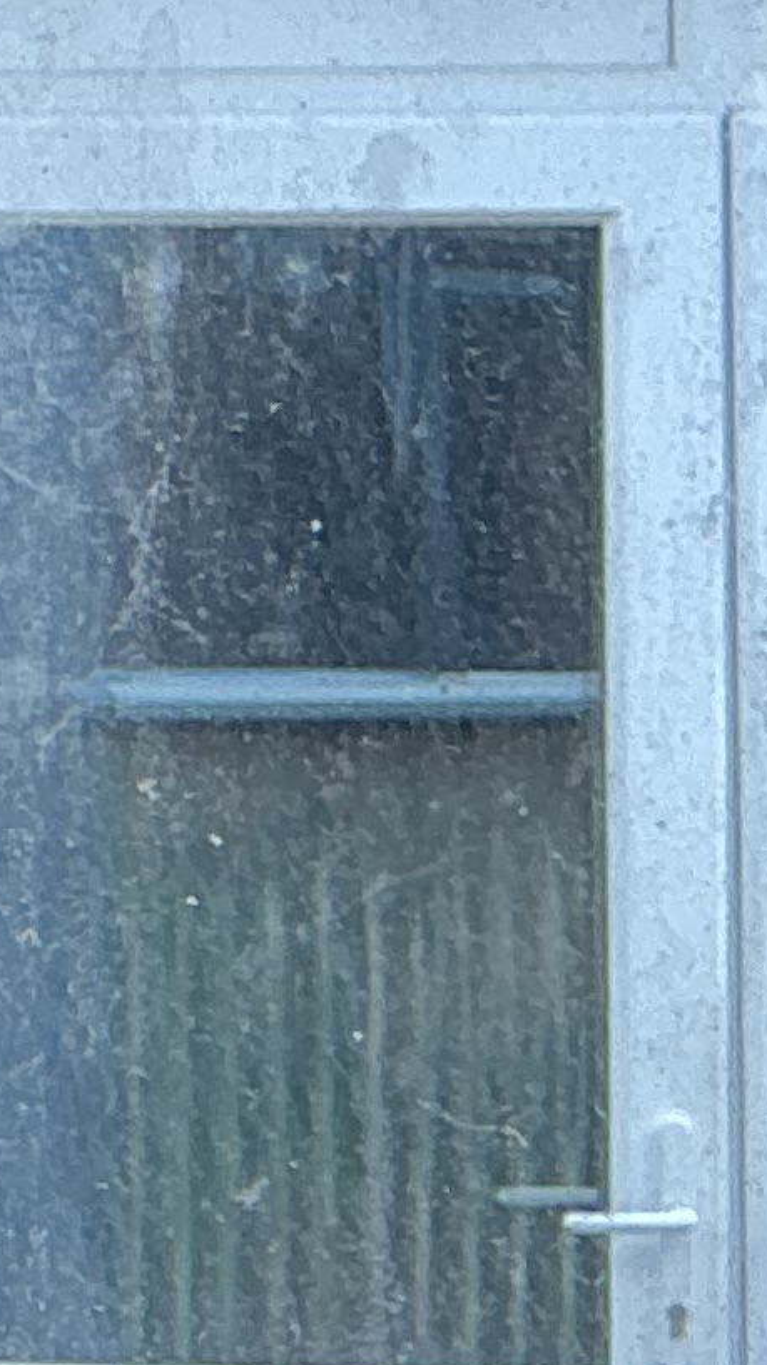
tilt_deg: +1.0
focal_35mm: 156
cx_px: -2298
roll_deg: -1.3
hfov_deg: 6.3
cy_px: 346
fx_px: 5646
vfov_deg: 13.7
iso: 16
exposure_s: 1/100
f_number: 1.8
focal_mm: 3
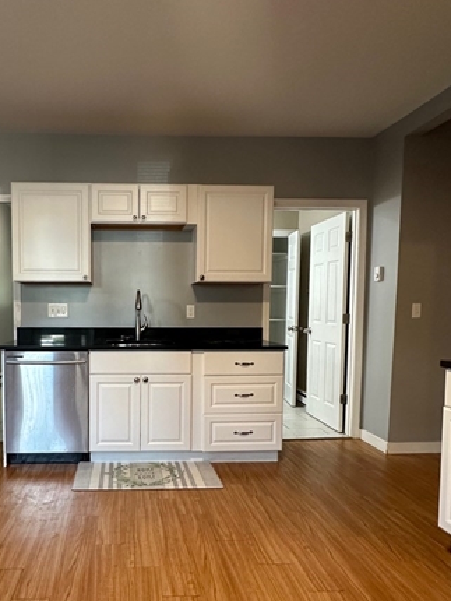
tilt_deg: -4.3
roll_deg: +0.8
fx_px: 434
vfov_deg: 69.1
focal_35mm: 25
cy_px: 338
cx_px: 141
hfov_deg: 53.6
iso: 250
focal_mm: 2.22
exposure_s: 1/60
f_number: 2.2
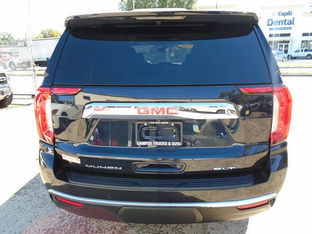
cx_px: 156
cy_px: 117
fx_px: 234
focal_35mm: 26
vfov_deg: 53.1
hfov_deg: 67.3
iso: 100
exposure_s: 1/125
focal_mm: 4.6
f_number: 3.2
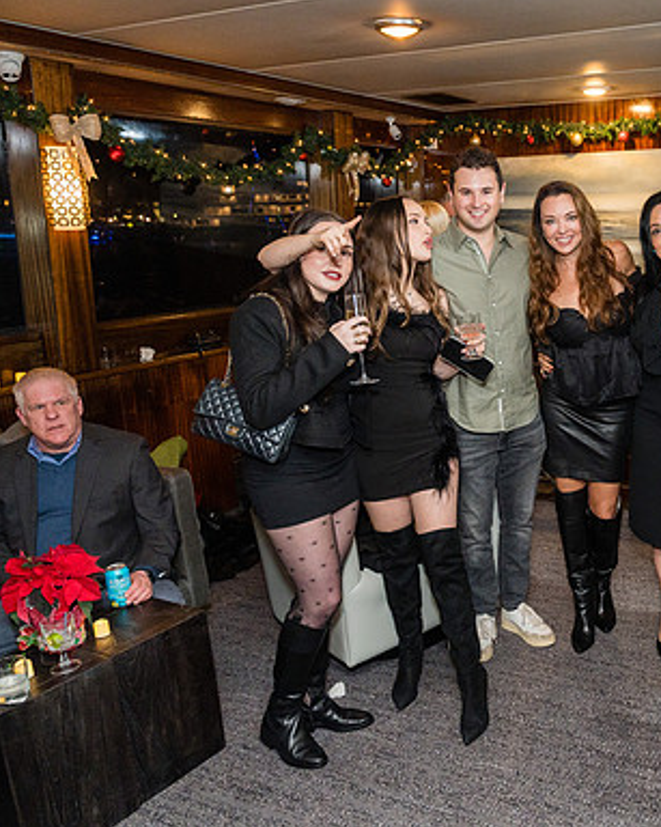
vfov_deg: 52.9
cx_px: 571
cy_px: 412
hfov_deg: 40.7
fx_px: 832
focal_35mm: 34
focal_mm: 24
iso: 2500
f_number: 3.2
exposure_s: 1/250
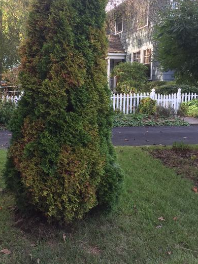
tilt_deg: -3.8
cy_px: 119
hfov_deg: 36.5
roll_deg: +0.1
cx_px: 70
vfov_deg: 47.8
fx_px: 298
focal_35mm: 39
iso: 50
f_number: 2.2
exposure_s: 1/120
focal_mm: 4.15
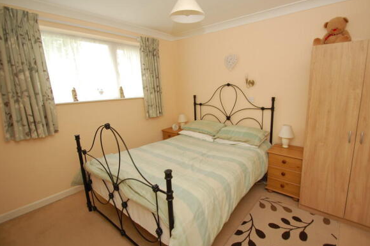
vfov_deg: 70.3
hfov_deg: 93.2
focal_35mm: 17
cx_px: 197
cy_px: 122
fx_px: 175
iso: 400
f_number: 4
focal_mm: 10
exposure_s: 1/60
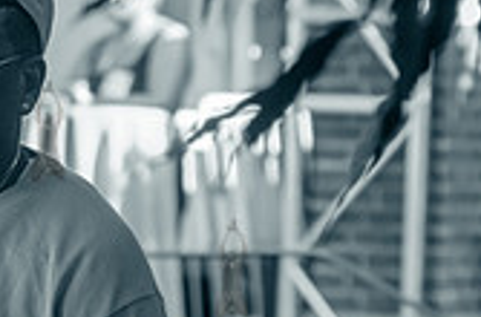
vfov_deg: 4.1
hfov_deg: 6.2
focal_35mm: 328
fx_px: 4366
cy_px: 330
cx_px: -176
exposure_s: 1/640
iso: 1000
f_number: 3.5
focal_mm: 80
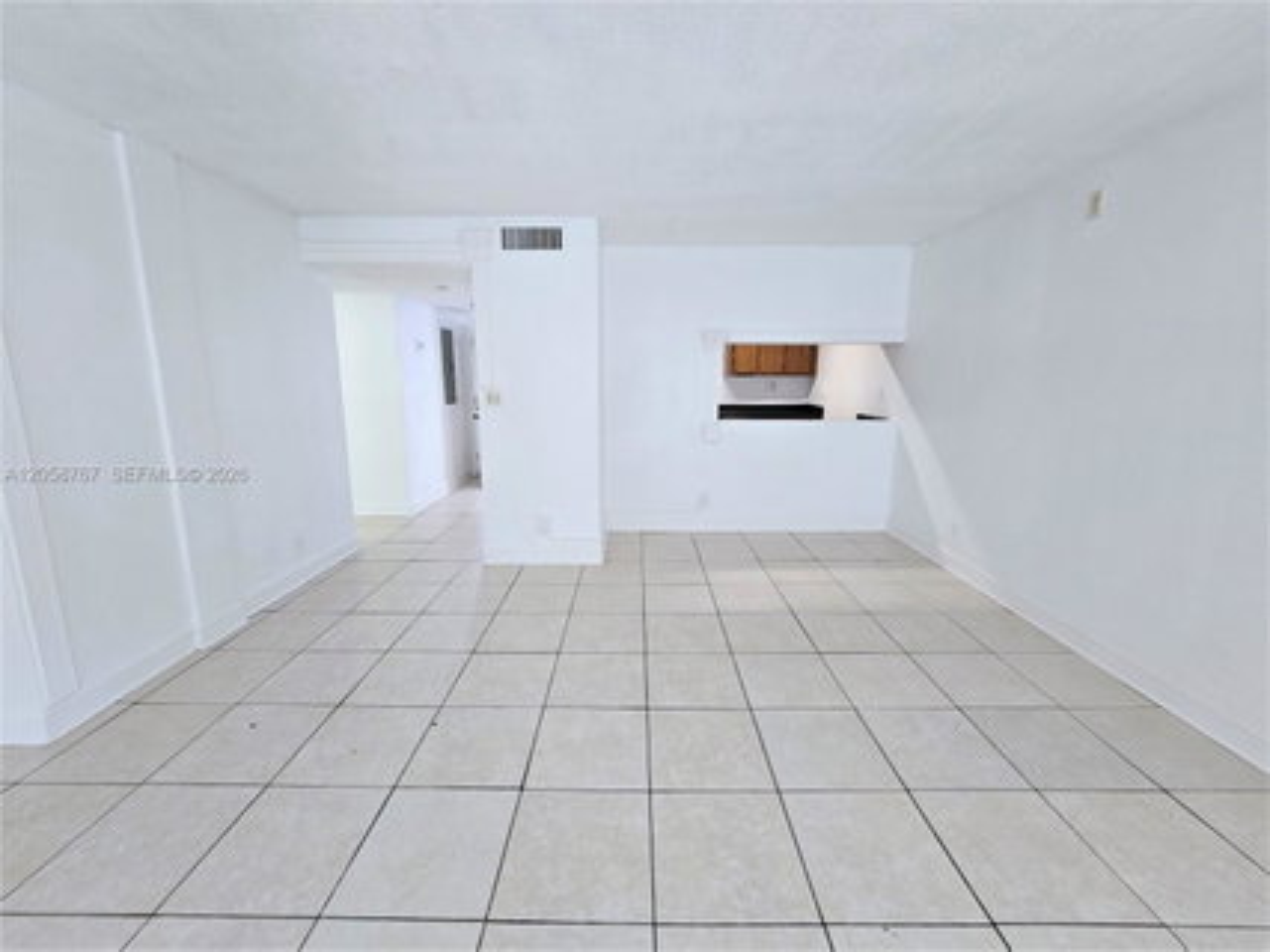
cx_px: 635
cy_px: 476
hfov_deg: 106.2
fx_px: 477
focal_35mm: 13
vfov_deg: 89.9
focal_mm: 2.2
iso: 160
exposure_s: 1/60
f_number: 2.2
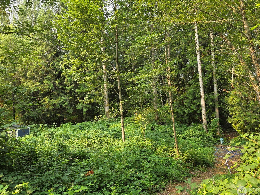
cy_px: 88
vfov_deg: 53.0
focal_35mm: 26
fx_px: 195
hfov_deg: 67.2
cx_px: 137
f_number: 1.7
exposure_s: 1/180
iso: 32
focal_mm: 6.3
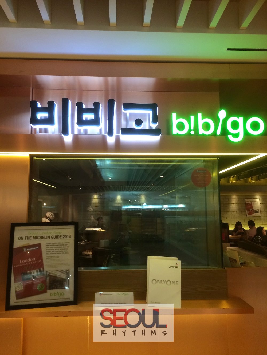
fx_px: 308
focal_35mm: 30
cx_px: 134
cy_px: 178
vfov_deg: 60.0
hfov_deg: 46.8
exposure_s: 1/30
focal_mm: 4.12
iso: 125
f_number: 2.2
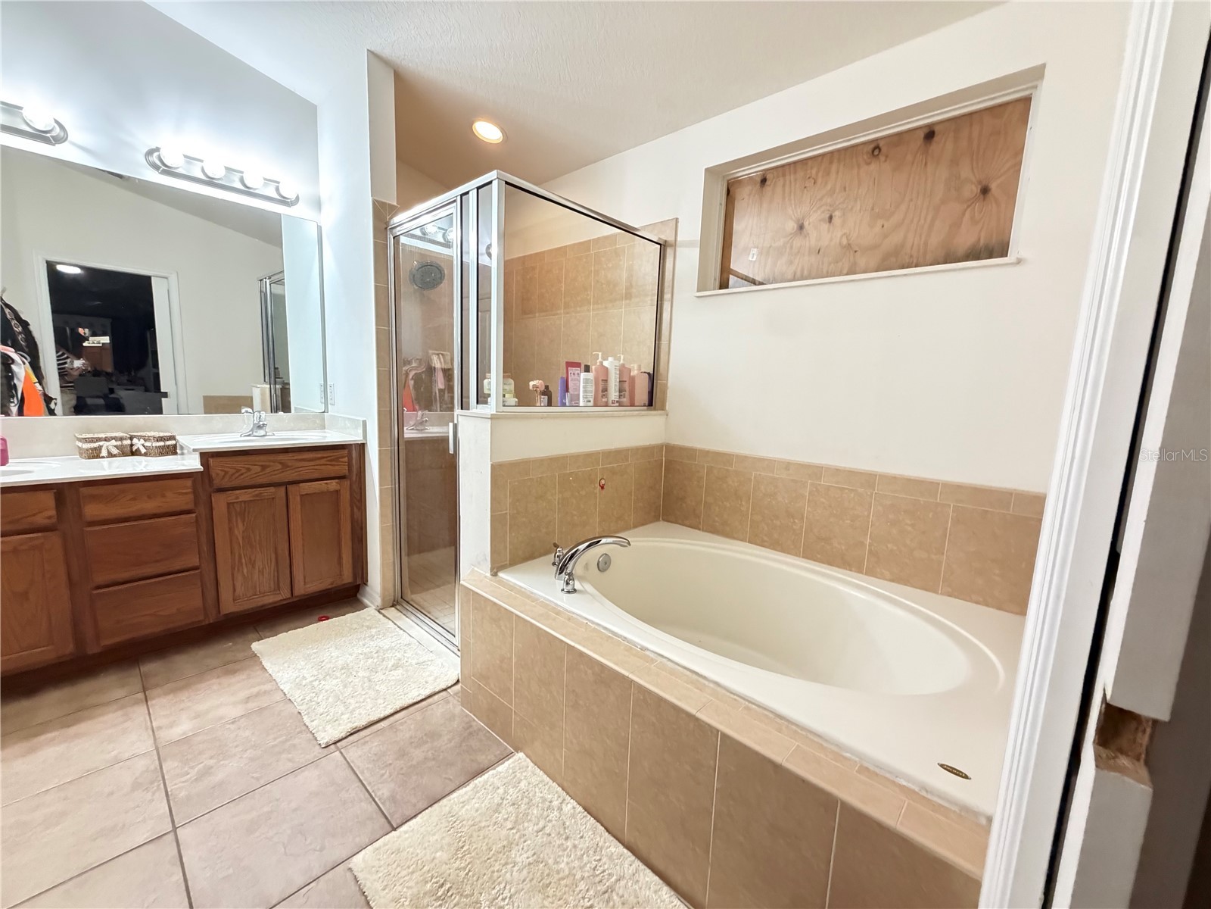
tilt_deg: -8.2
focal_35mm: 14
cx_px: 606
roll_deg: -2.5
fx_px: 490
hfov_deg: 102.1
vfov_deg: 85.7
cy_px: 454
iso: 1000
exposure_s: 1/60
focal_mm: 2.22
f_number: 2.2
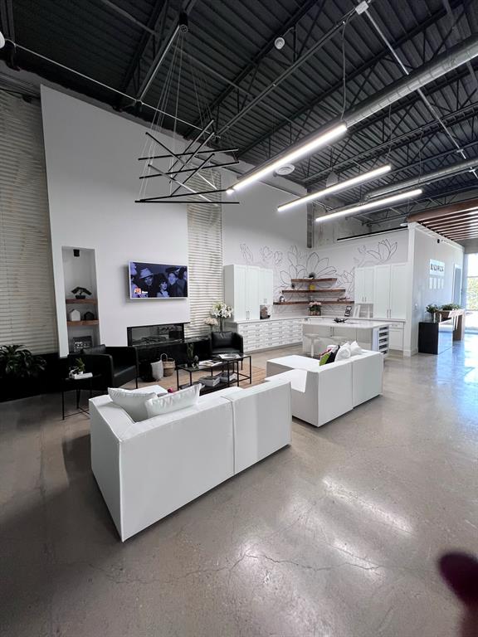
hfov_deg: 89.9
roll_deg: +1.1
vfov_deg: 106.2
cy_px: 318
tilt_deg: -4.4
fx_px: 239
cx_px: 239
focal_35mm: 13
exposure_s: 1/120
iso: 160
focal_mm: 1.57
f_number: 1.8
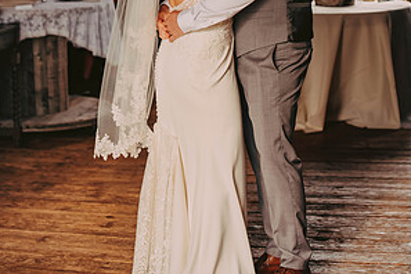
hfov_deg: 19.3
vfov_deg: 12.7
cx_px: 205
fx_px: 1210
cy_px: -29
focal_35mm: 106
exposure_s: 1/400
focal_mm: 70
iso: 400
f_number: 2.8
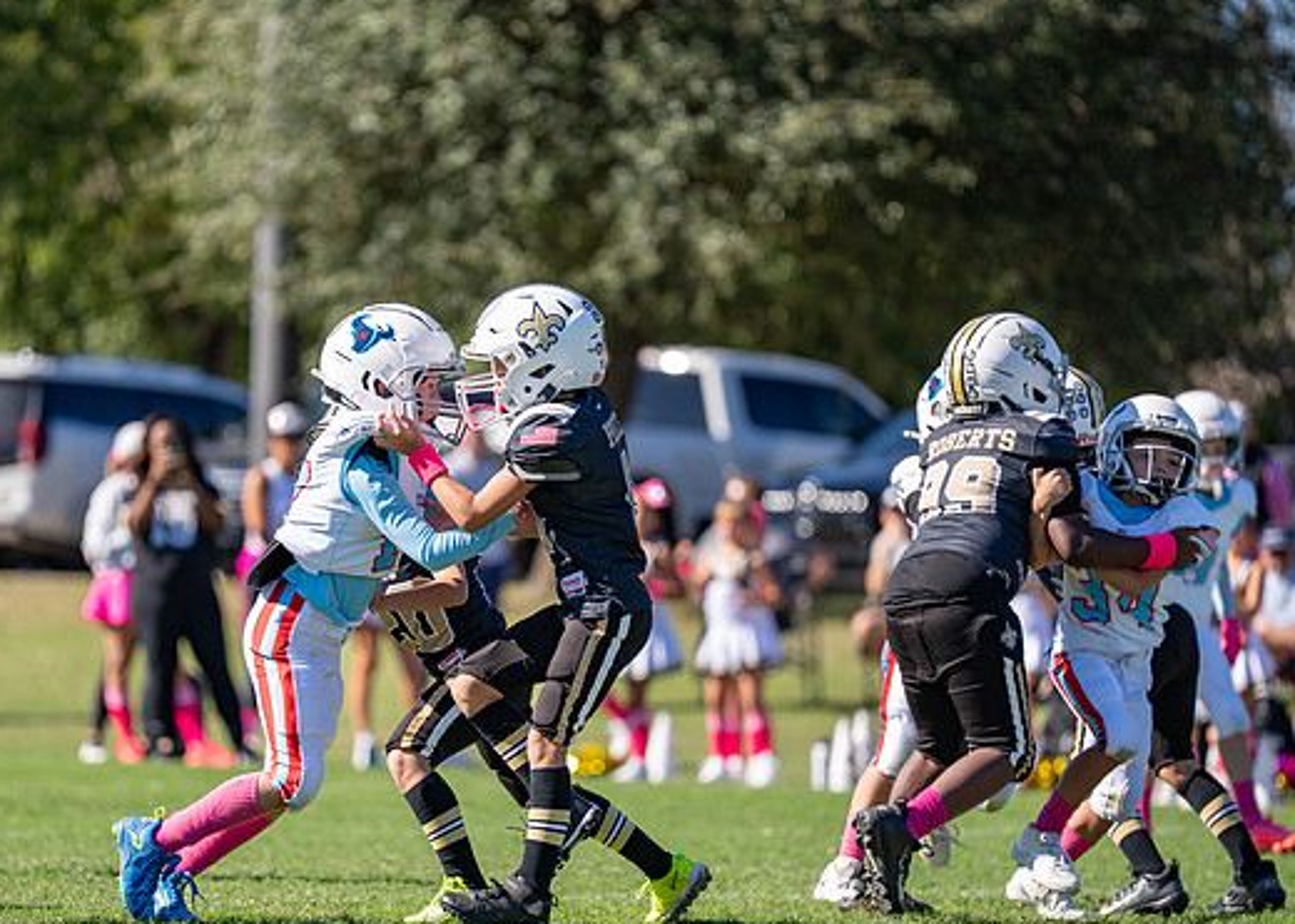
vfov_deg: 5.6
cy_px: 541
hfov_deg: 7.8
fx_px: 9522
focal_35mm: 259
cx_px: 509
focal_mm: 200
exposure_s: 1/2000
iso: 160
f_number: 2.8
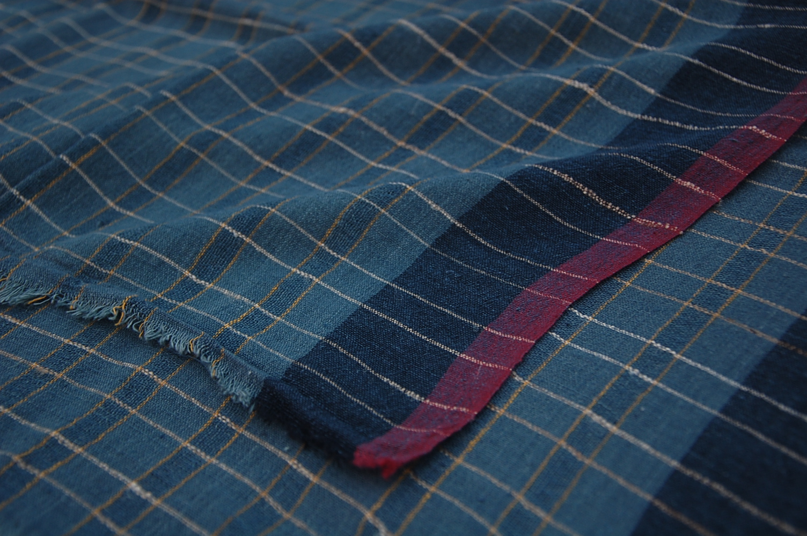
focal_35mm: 57
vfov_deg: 23.7
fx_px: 1277
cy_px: 268
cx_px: 404
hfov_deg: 35.1
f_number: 4.5
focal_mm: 38
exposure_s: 1/60
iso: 200
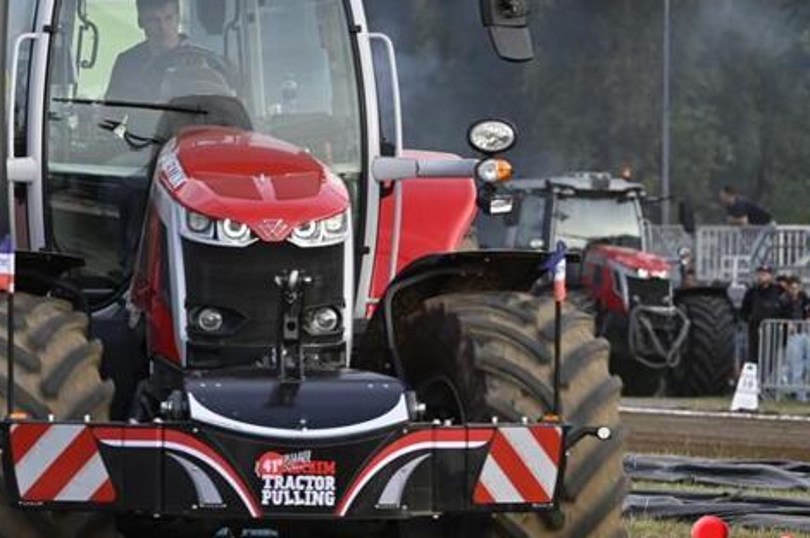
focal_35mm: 359
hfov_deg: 5.7
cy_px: 141
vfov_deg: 3.8
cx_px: 250
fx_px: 8066
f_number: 4.8
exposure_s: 1/320
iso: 320
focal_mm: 170
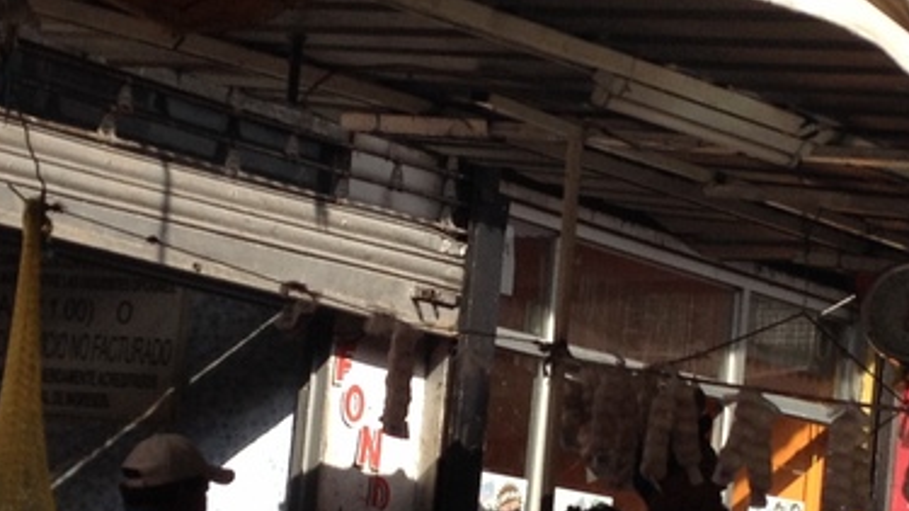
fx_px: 2941
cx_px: 565
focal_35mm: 122
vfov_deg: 9.9
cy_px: 467
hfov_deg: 17.5
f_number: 2.4
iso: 50
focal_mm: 4.28
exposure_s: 1/1004
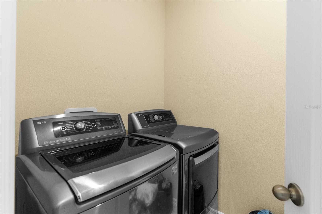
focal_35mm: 16
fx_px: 143
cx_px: 161
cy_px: 107
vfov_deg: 73.8
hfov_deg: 96.7
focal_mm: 16
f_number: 7.1
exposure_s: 1/6
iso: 2000
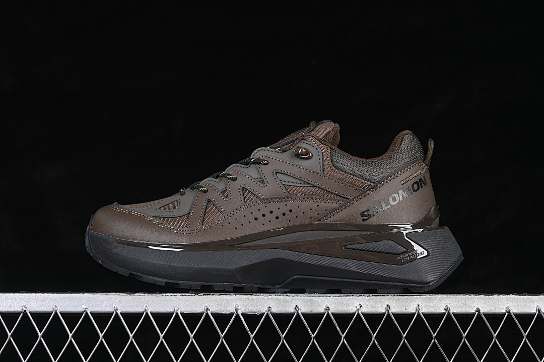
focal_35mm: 75
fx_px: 1133
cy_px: 181
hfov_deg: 27.0
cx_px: 272
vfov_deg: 18.2
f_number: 6.3
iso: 160
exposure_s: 1/60
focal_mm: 50
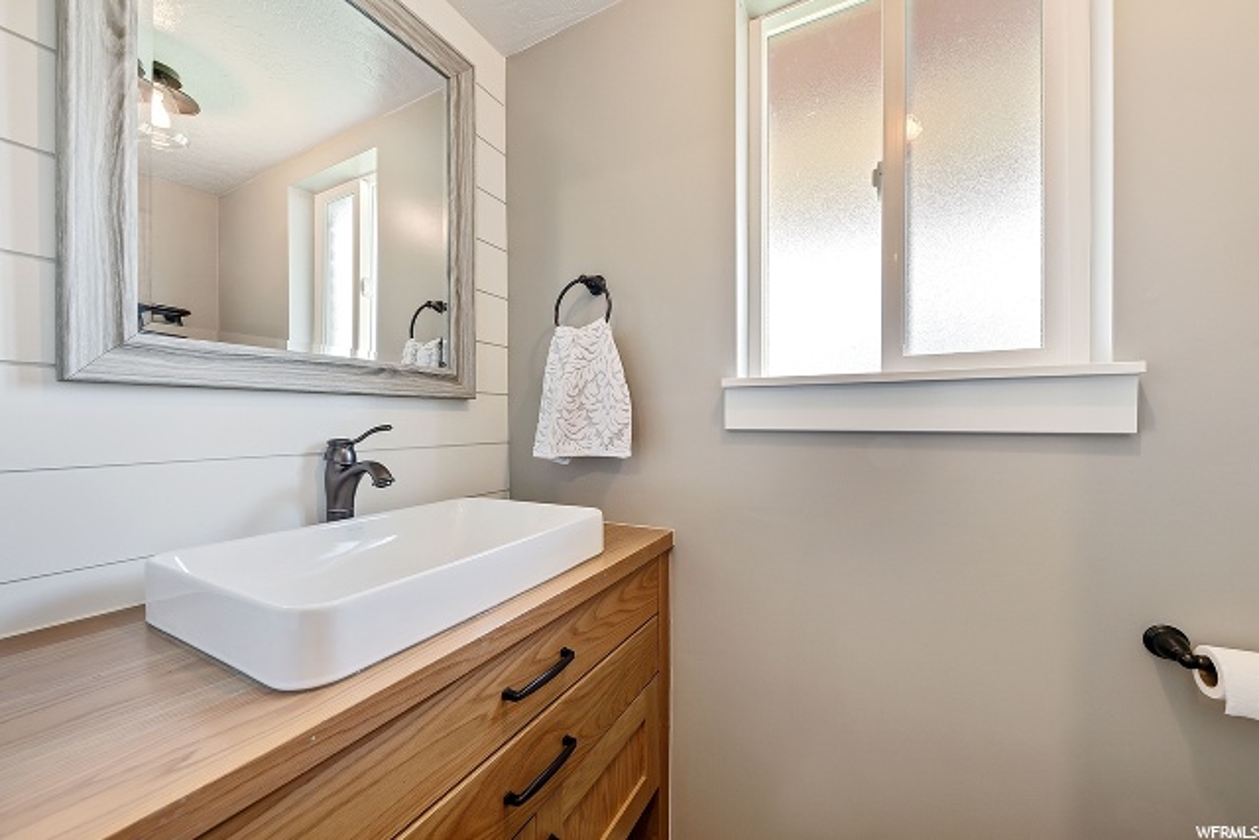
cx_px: 630
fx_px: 490
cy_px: 420
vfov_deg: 81.2
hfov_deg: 104.2
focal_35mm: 14
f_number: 8
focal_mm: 14
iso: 100
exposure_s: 1/2.5
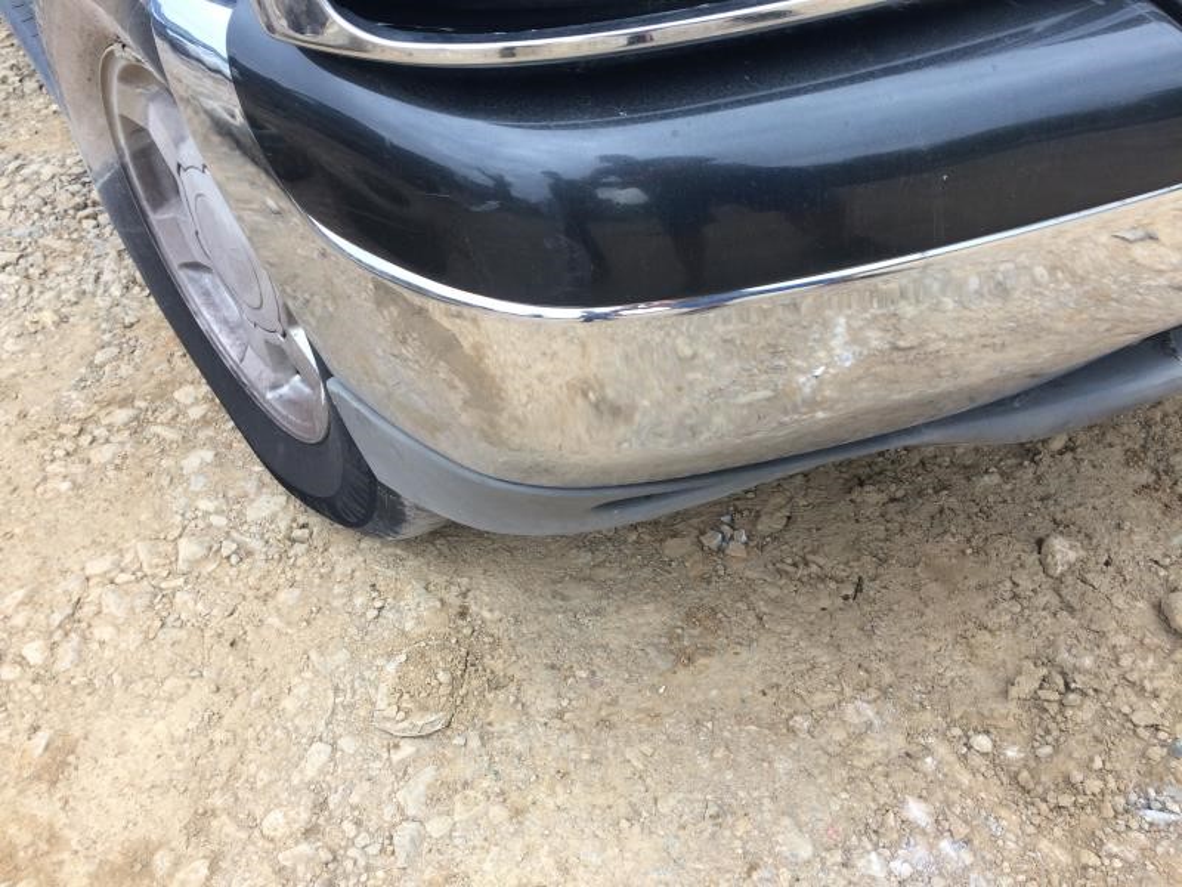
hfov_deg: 61.7
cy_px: 444
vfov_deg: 48.2
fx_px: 990
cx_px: 591
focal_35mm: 29
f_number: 2.2
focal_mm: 4.15
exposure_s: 1/140
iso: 32
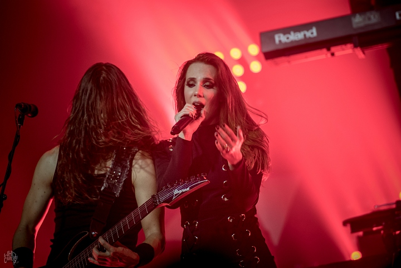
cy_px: 134
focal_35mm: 300
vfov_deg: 4.6
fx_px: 3341
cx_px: 200
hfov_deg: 6.9
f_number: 2.8
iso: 1250
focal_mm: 200
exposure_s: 1/100
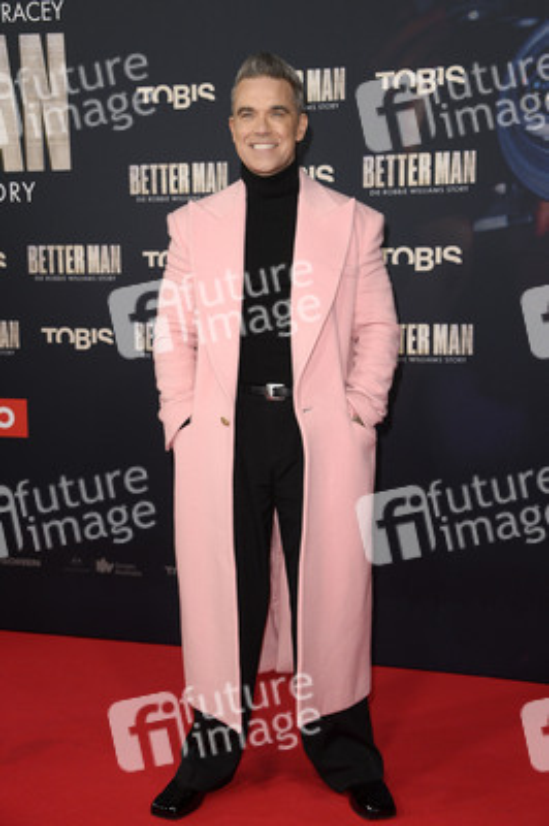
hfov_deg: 24.6
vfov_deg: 36.3
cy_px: 413
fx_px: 1260
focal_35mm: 55
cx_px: 274
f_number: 5.6
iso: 1000
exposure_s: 1/250
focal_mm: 55
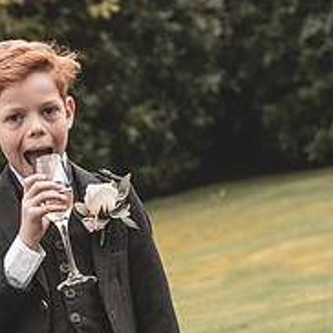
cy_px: 167
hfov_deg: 9.2
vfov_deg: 9.2
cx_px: 60
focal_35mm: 190
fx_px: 2068
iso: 400
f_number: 4.5
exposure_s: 1/320
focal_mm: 70
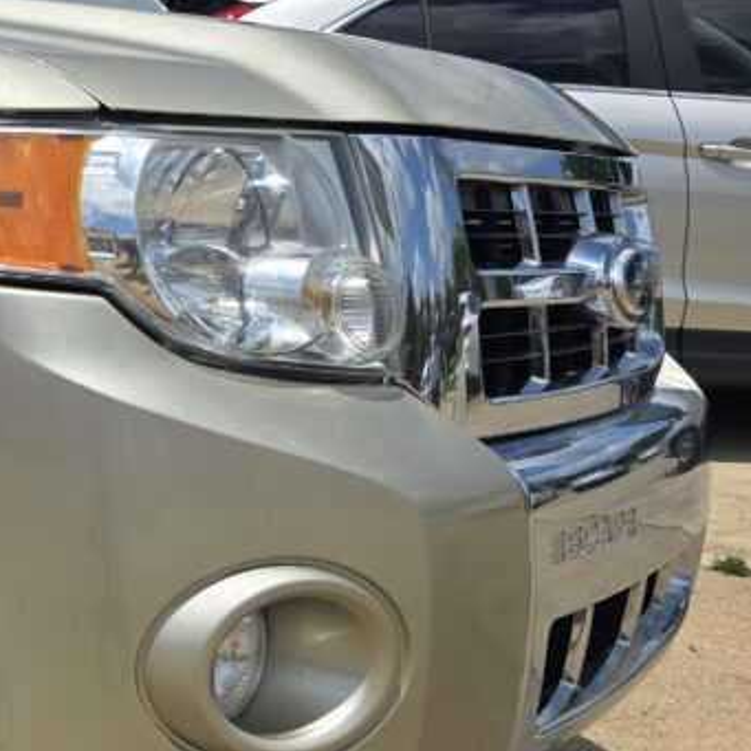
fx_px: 1497
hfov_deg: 23.1
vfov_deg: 28.1
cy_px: 297
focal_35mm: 61
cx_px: -357
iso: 12
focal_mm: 6.3
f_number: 1.7
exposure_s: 1/1461
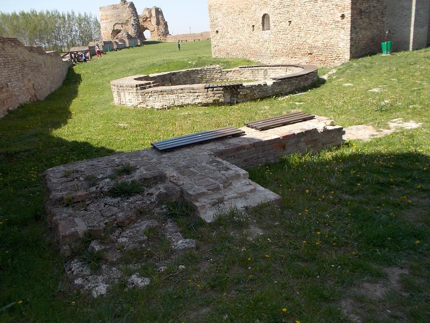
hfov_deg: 61.7
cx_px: 215
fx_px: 360
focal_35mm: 29
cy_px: 162
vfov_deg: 48.2
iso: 80
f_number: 3.3
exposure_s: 1/500
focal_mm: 4.1
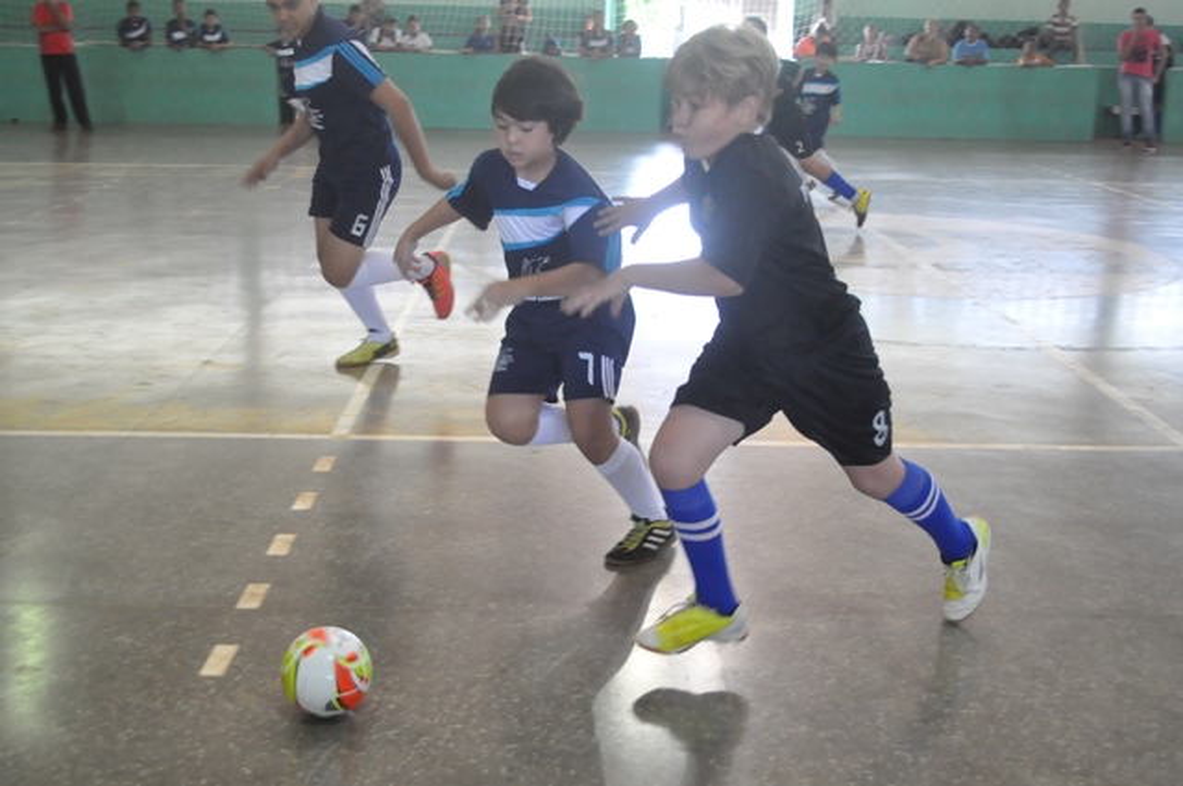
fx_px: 1378
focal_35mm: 42
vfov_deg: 31.8
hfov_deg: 46.5
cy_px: 393
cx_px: 592
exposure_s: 1/250
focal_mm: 28
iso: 3200
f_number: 4.5
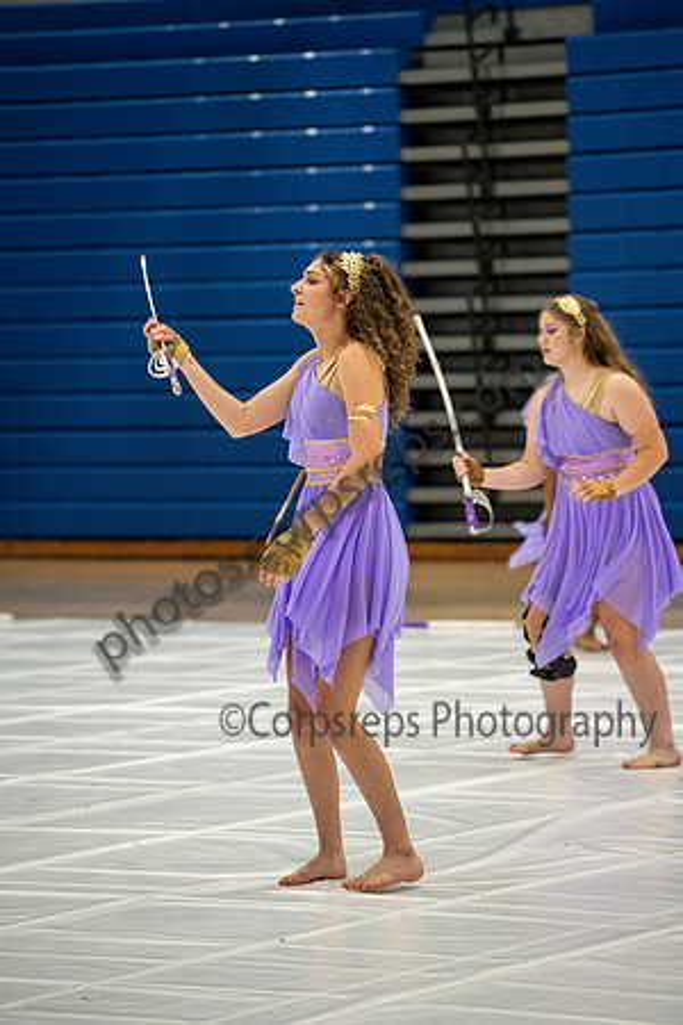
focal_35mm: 155
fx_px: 4411
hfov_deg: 8.9
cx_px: 342
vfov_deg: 13.2
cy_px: 512
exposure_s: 1/500
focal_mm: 155
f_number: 4
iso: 2500
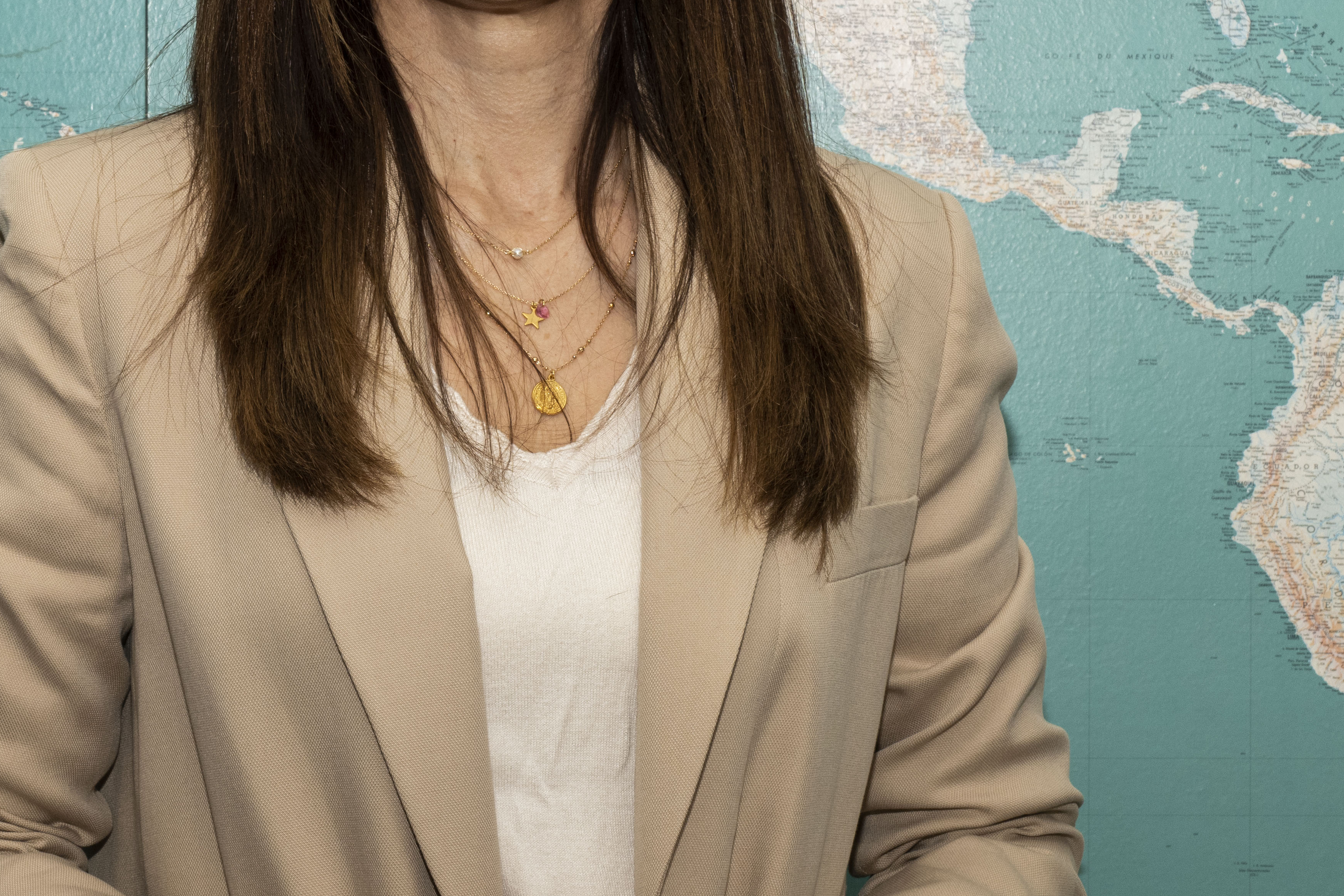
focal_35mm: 118
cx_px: 486
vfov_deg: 11.6
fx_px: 4405
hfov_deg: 17.3
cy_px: 277
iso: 400
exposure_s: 1/60
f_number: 14
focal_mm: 50
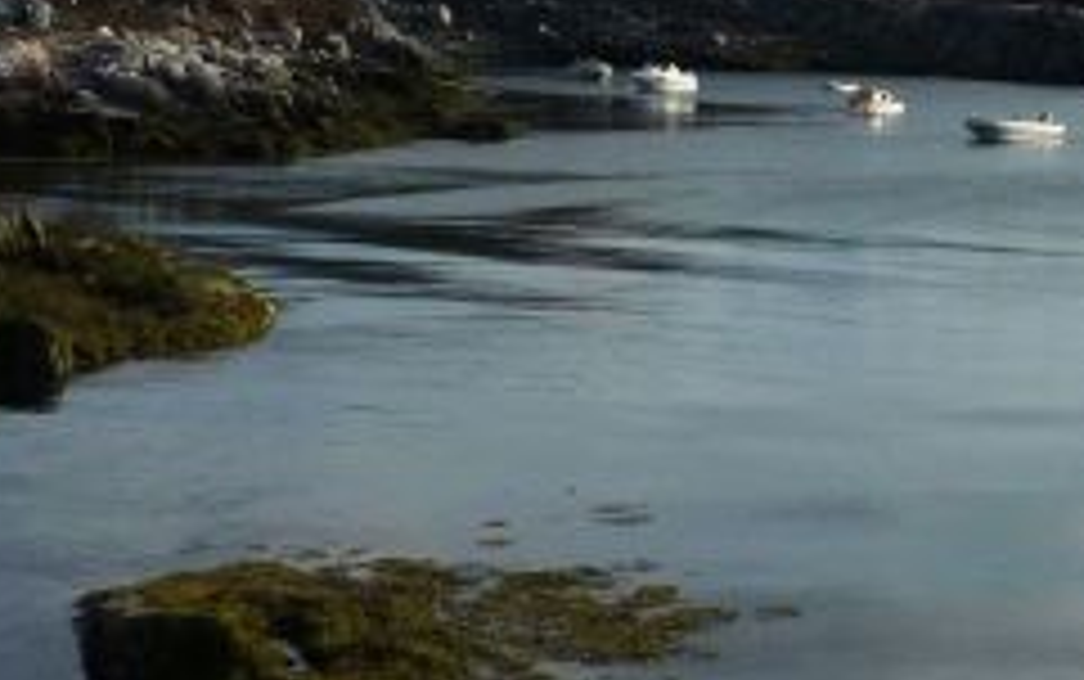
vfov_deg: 14.7
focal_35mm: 88
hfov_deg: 20.5
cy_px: 95
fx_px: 2602
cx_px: 1583
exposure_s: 1/500
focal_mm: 4.1
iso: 125
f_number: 5.6
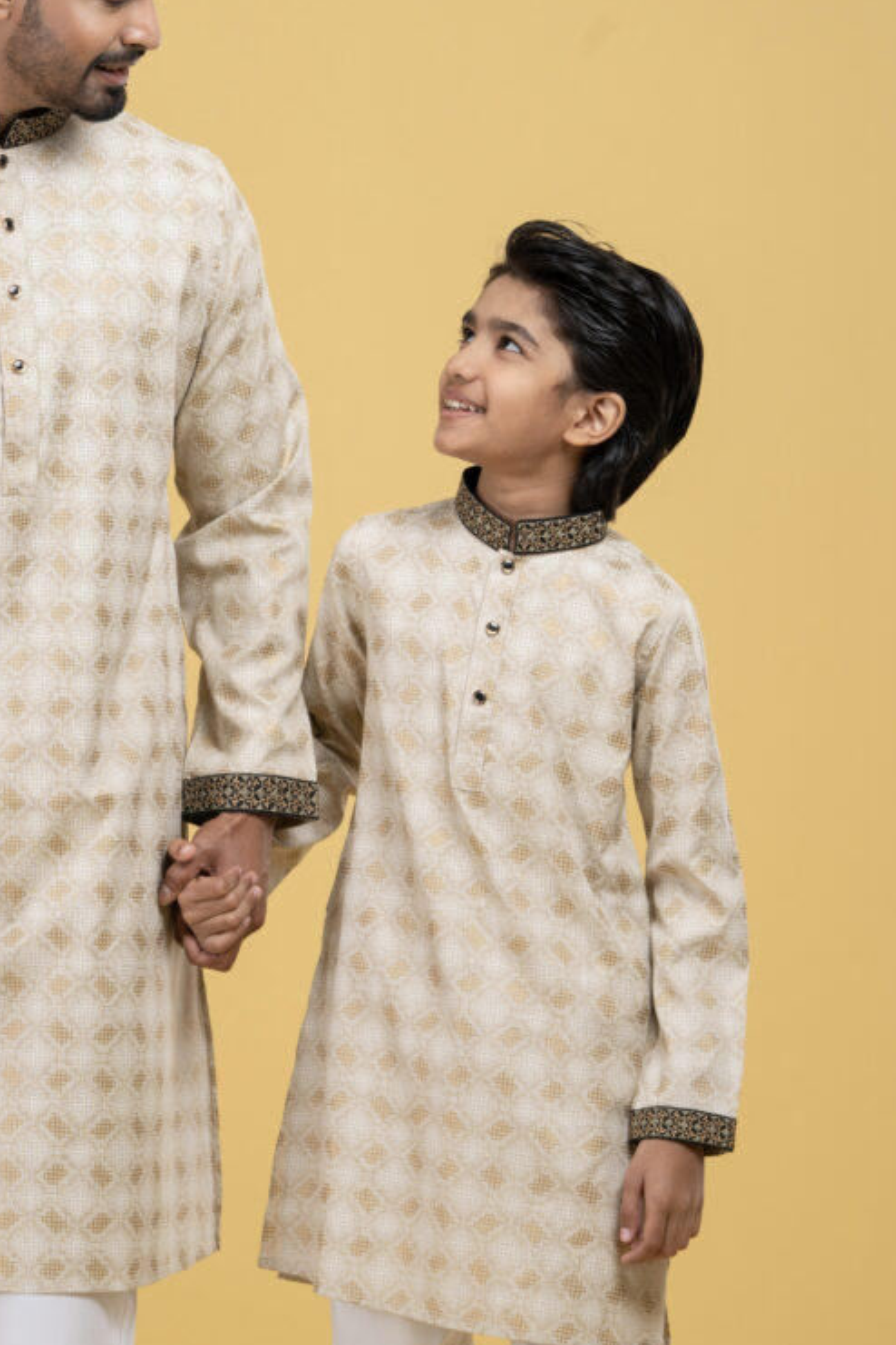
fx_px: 7466
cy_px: 664
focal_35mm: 200
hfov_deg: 6.9
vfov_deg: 10.3
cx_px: 232
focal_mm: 130
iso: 160
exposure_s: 1/125
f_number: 8
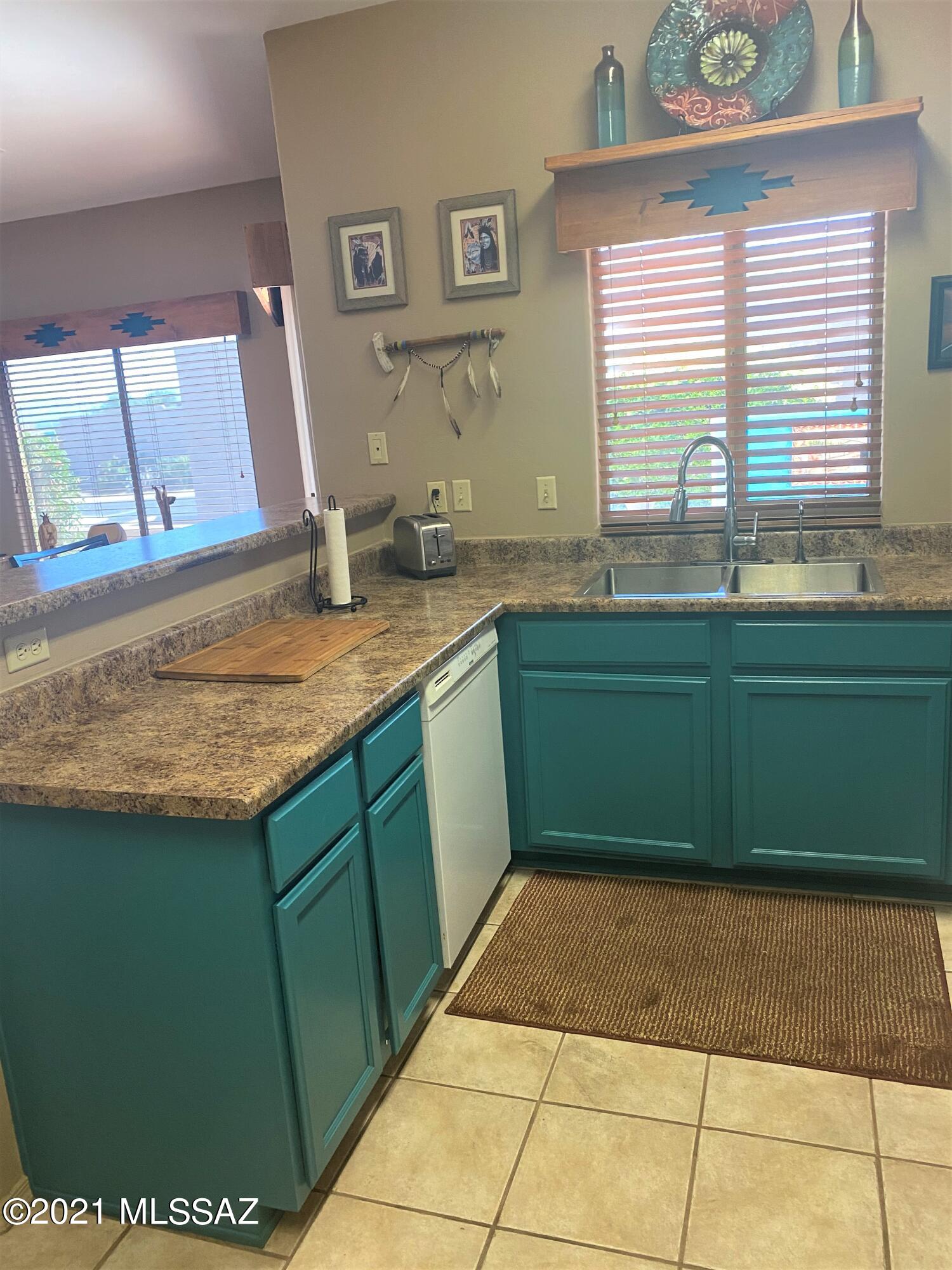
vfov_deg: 67.3
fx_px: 953
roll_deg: +4.1
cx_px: 476
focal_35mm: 26
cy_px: 635
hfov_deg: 53.1
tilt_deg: -11.4
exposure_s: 1/60
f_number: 1.8
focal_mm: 4.25
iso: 125
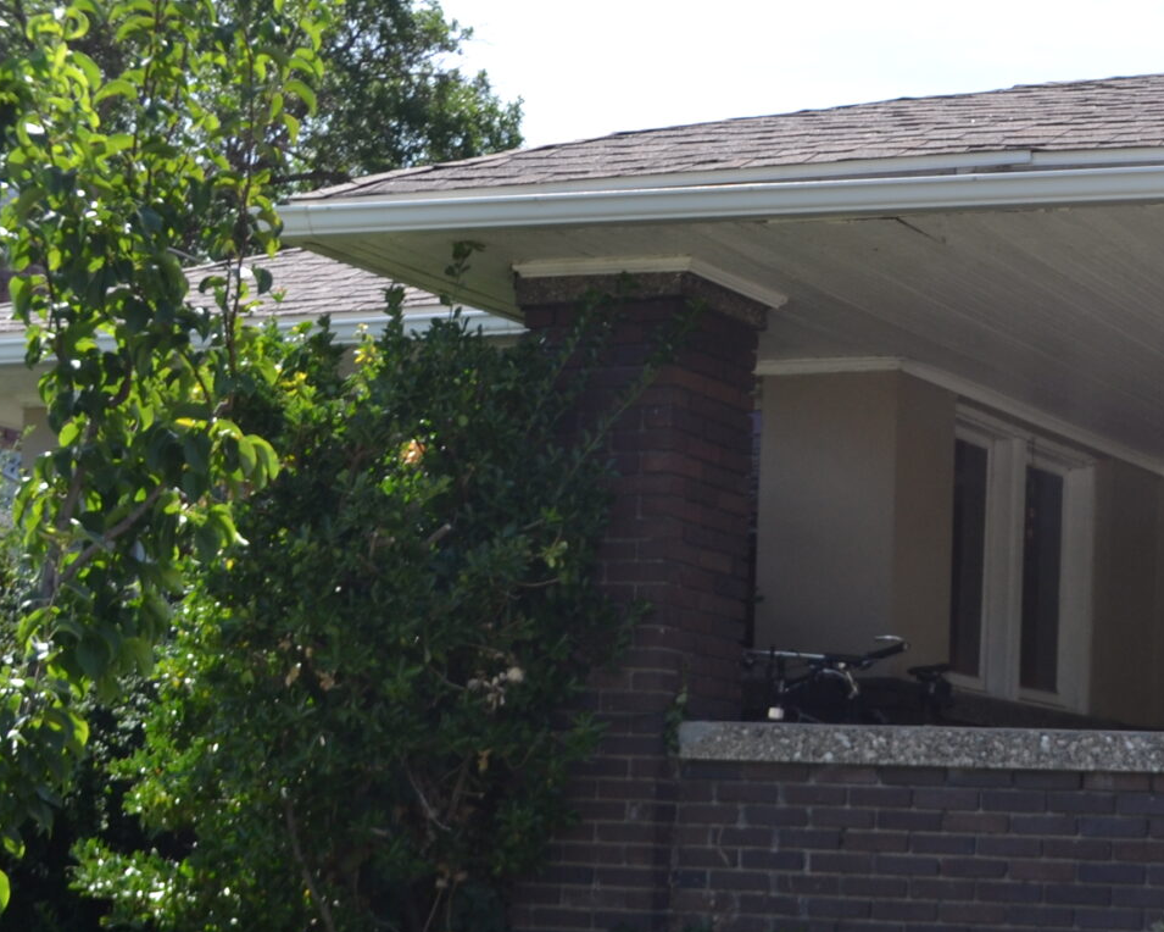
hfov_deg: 21.9
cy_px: 631
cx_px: 1248
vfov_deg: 18.4
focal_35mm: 83
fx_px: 2859
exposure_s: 1/200
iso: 100
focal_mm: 22
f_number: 5.6
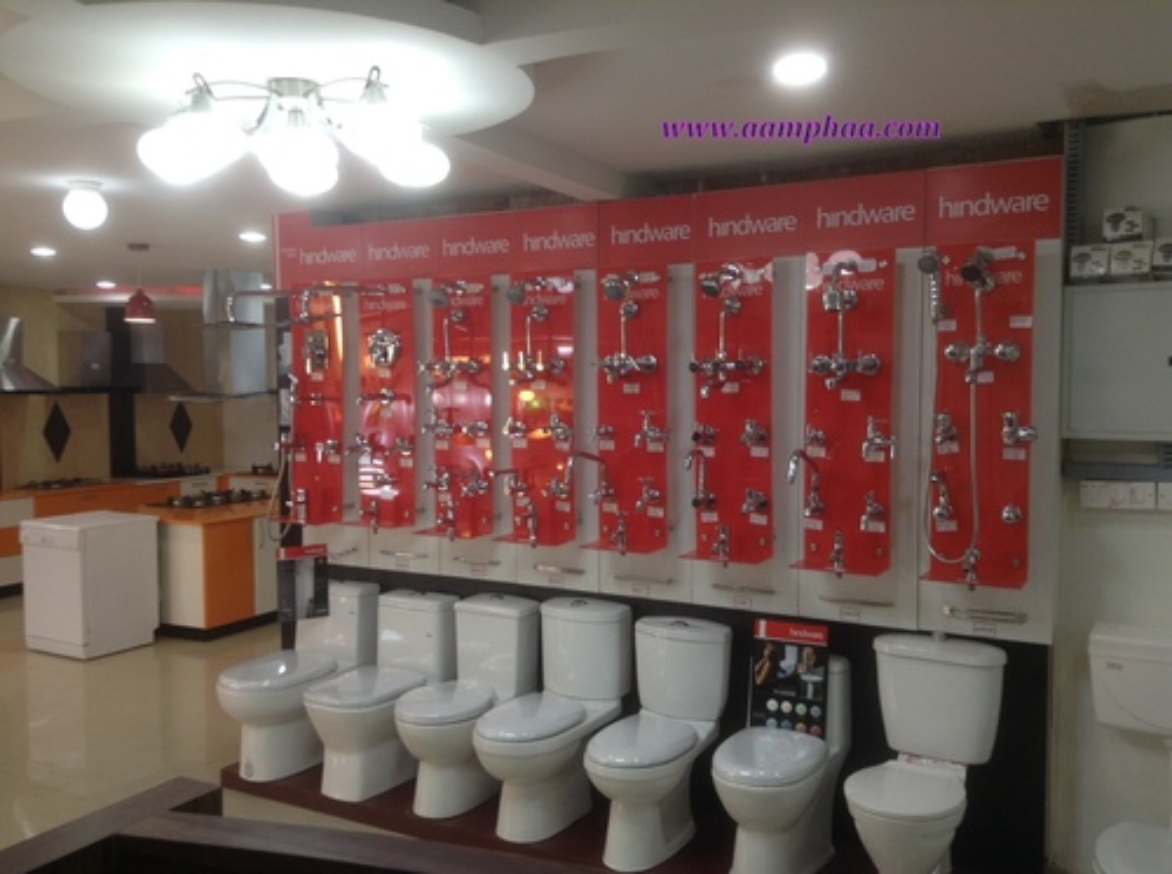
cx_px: 586
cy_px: 437
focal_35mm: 33
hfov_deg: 55.4
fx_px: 1115
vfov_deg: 42.8
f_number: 2.4
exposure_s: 1/24
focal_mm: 3.3
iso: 40
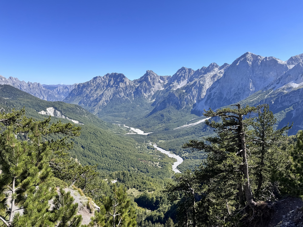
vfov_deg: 56.8
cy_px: 114
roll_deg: -0.5
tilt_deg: -4.9
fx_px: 210
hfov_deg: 71.6
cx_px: 152
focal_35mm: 24
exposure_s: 1/3247
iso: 80
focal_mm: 6.76
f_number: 1.78
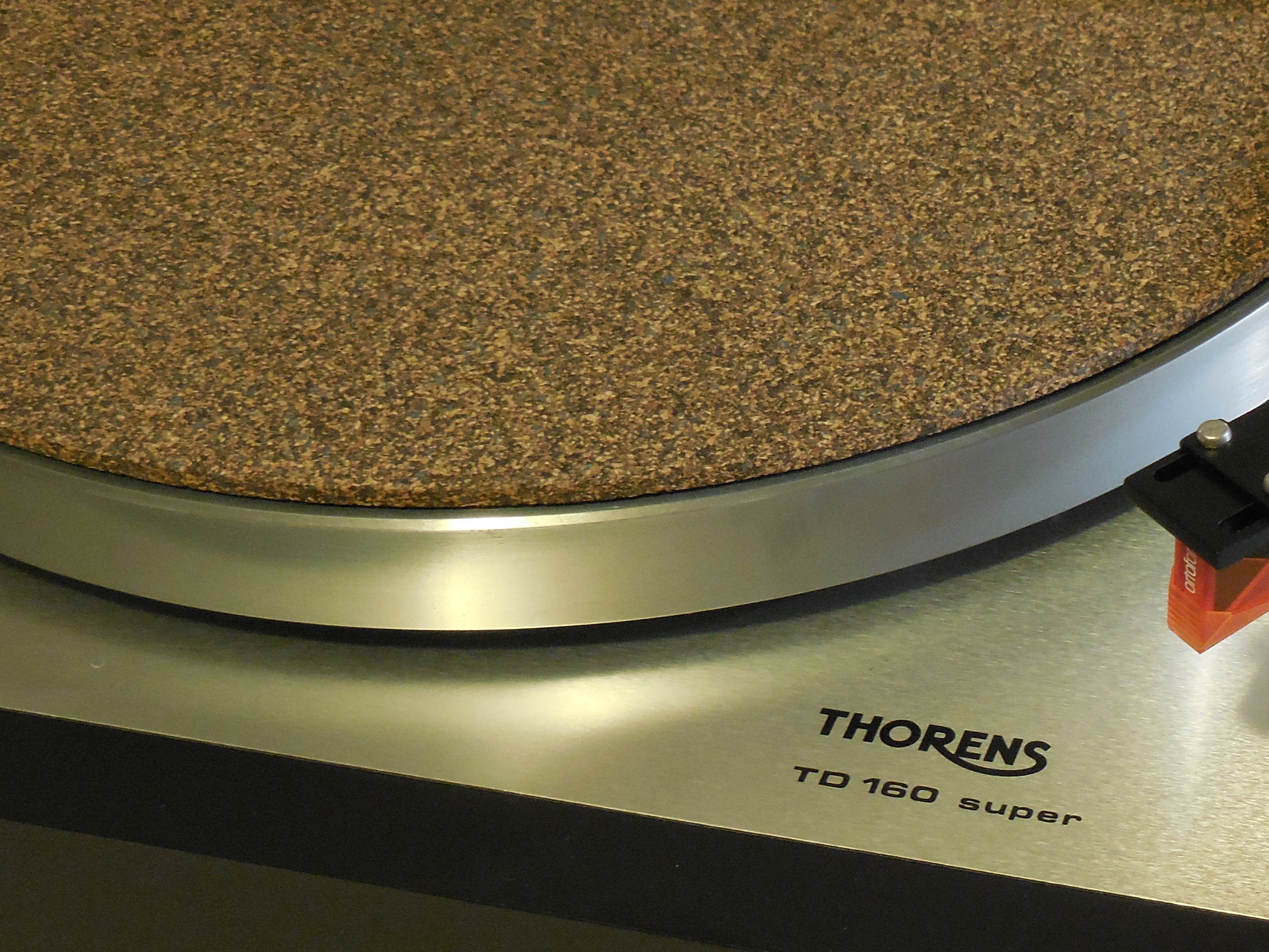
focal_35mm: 82
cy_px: 521
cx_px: 1044
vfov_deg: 18.0
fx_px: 3006
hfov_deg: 23.4
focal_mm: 8.1
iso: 400
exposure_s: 1/10
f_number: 4.2
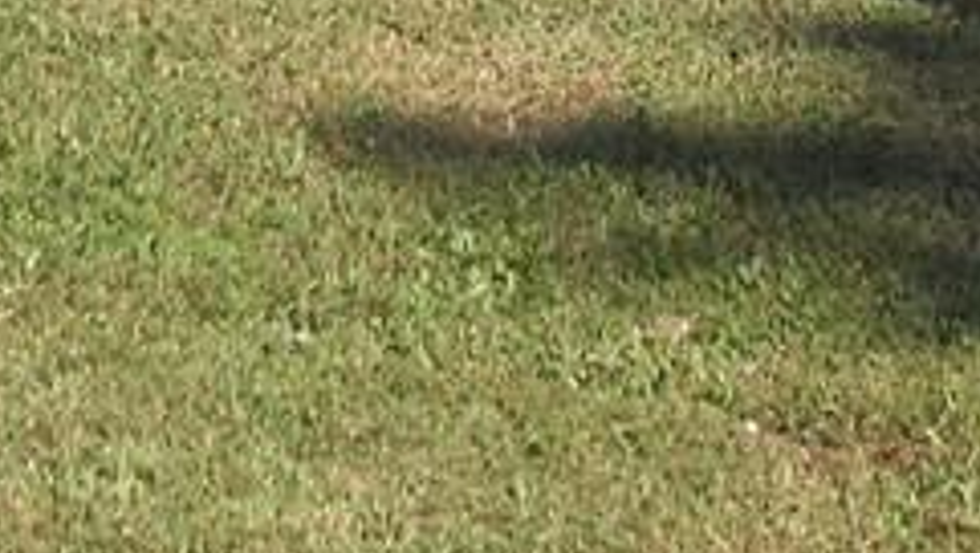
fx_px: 4447
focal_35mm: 171
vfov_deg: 6.9
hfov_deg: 12.5
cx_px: 801
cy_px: -529
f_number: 8.9
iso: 80
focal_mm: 6.3
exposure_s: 1/125
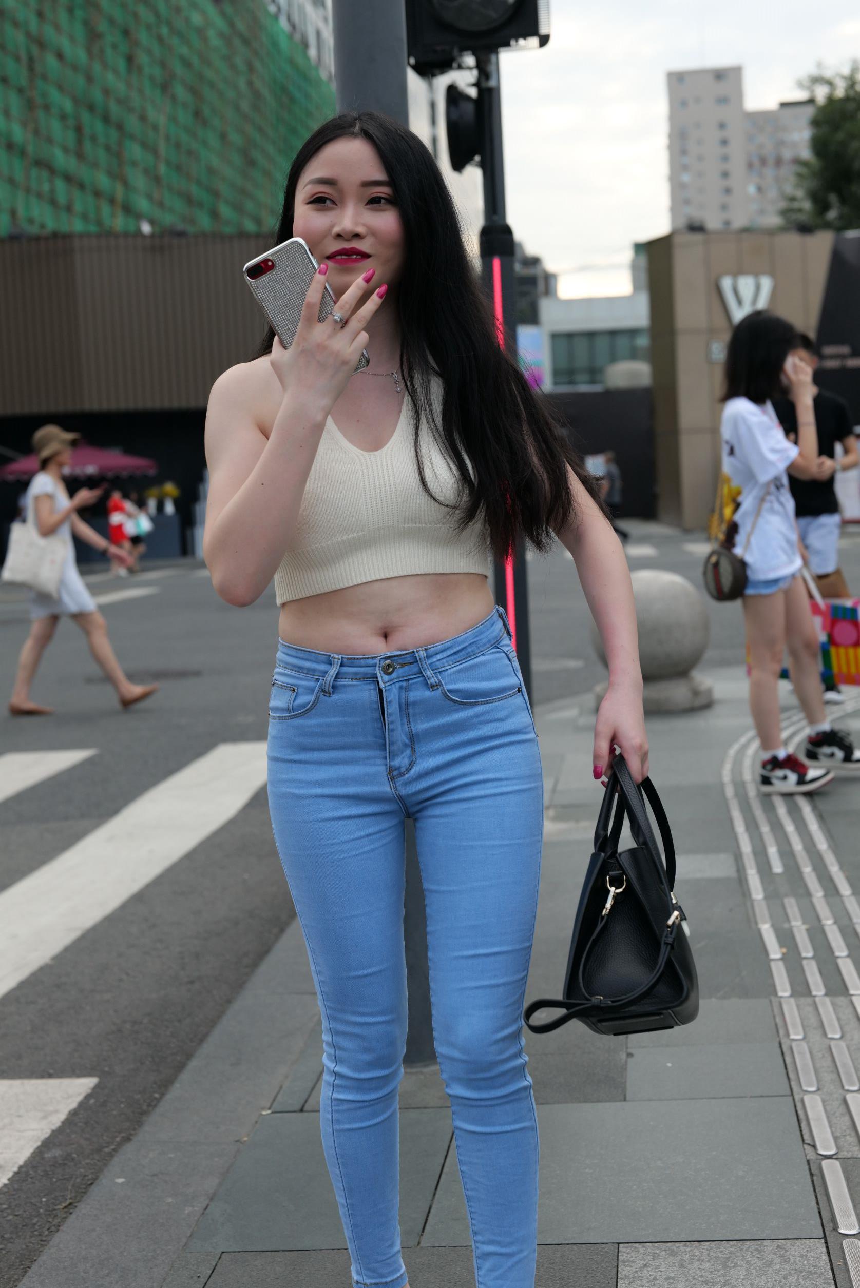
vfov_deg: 39.6
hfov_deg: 27.0
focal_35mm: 50
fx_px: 1790
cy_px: 644
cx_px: 430
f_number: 2.8
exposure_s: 1/800
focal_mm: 50
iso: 1000
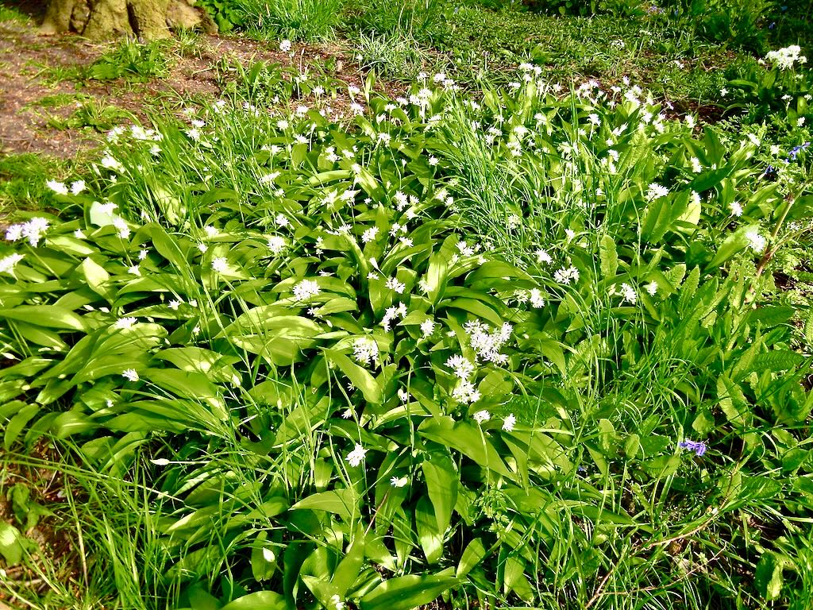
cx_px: 406
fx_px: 705
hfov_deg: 60.0
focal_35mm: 30
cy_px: 305
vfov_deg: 46.8
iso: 160
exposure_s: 1/374
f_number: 3.5
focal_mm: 5.4
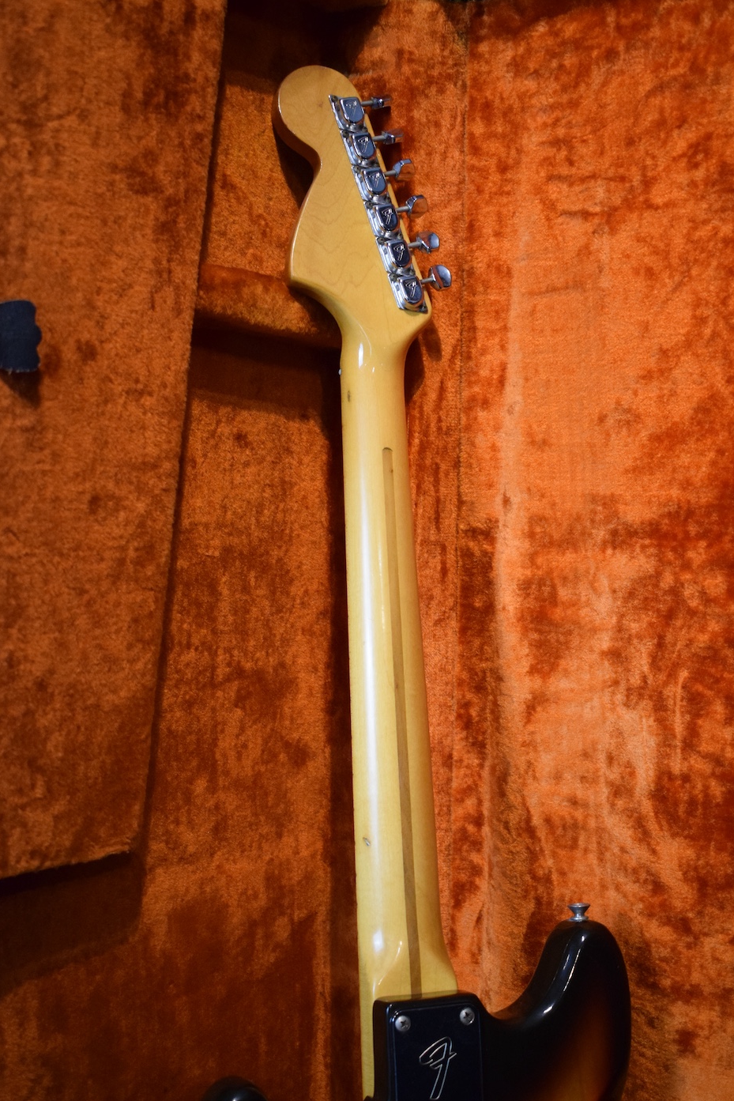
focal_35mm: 42
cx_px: 392
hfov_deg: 31.9
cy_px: 579
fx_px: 1284
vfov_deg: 46.4
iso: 2200
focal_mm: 26
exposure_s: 1/60
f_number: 4
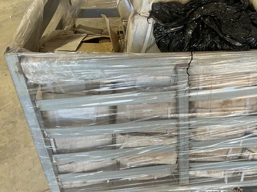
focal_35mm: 48
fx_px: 356
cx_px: 189
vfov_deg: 30.0
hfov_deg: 38.7
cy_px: 62
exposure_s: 1/50
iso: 50
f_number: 1.8
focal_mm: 3
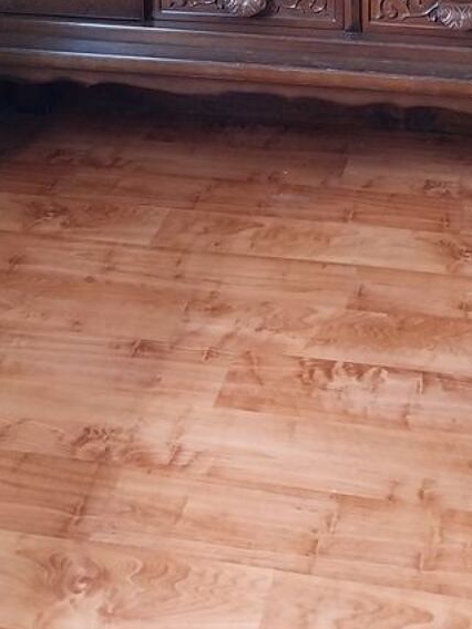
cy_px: -60
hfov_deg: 23.8
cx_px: 340
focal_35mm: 61
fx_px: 1109
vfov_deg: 28.8
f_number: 1.8
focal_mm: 4
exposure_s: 1/25
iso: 400
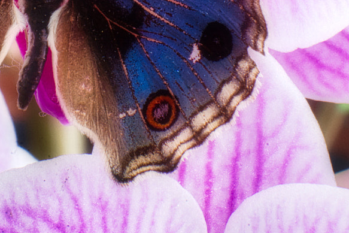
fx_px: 2395
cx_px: 57
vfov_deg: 5.5
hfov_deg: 8.3
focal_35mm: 247
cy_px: -59
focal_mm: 90
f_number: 32
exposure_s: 20
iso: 100
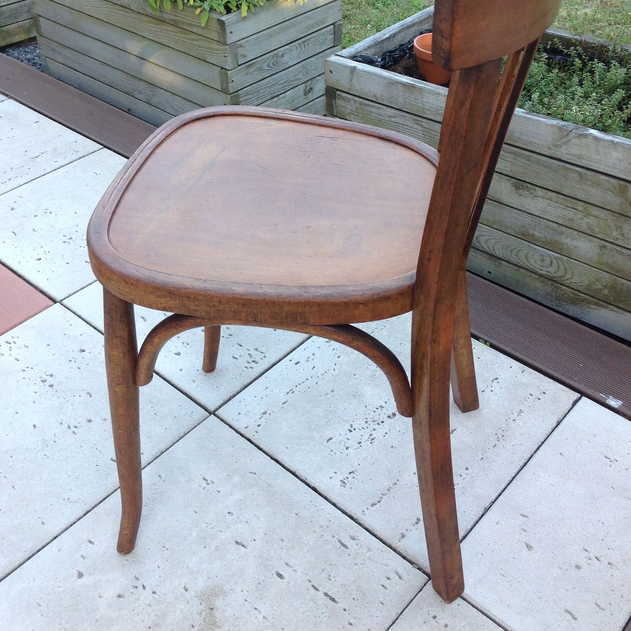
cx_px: 311
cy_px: 227
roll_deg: +4.0
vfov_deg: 39.7
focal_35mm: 42
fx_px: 866
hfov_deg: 40.0
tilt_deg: -34.1
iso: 80
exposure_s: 1/120
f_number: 2.4
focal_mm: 4.28
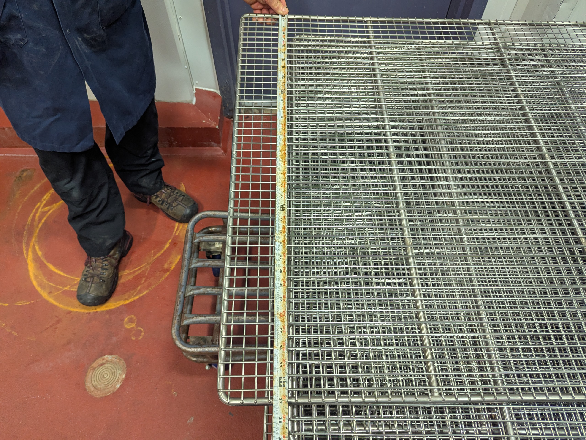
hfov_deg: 71.6
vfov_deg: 56.8
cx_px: 293
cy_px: 220
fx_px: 406
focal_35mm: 24
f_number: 1.85
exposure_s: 1/120
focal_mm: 6.81
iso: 405
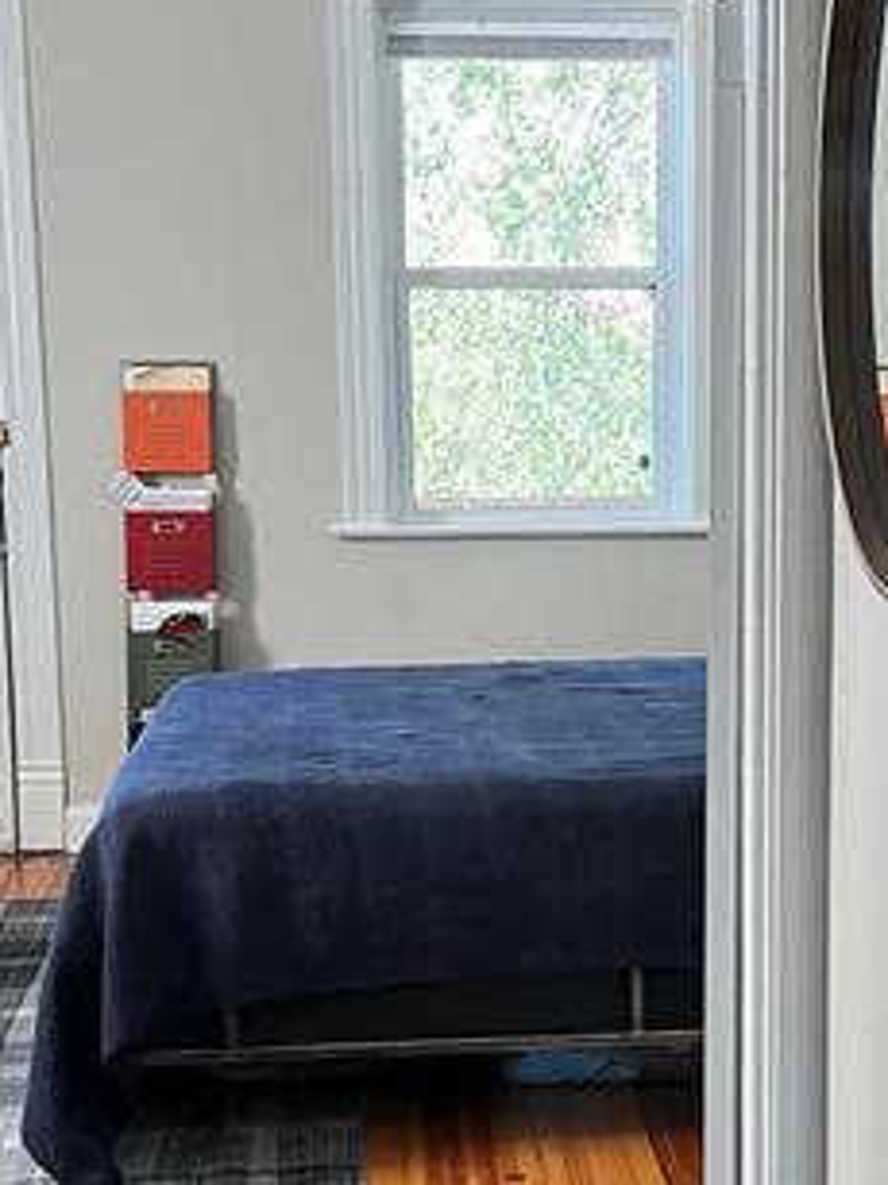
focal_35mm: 65
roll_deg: +1.1
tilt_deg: -8.1
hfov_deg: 22.5
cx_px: 583
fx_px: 2225
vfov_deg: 29.7
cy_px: 757
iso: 100
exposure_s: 1/60
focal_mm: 5.1
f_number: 1.6
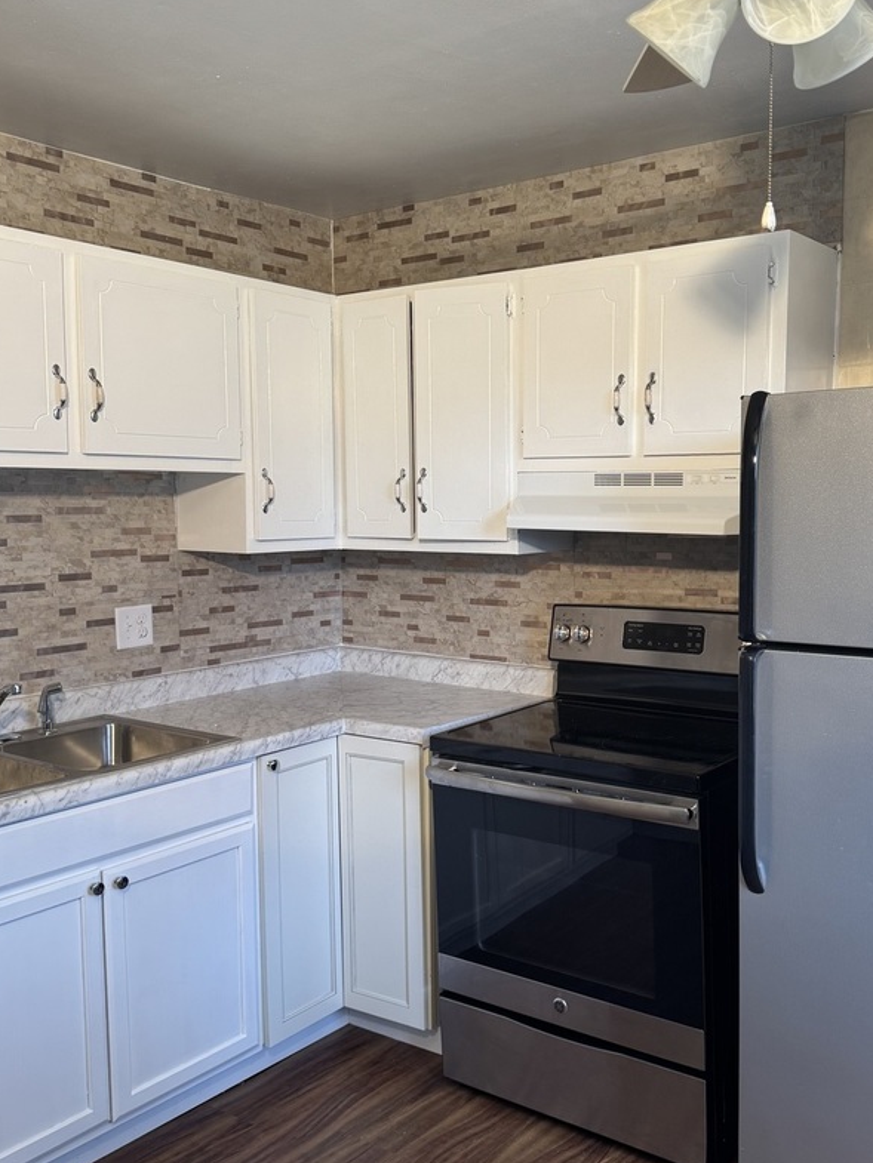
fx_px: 1109
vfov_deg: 55.3
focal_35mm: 33
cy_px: 582
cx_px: 519
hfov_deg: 42.8
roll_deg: +0.5
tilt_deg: -5.0
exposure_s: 1/120
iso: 100
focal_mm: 6.76
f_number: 1.78
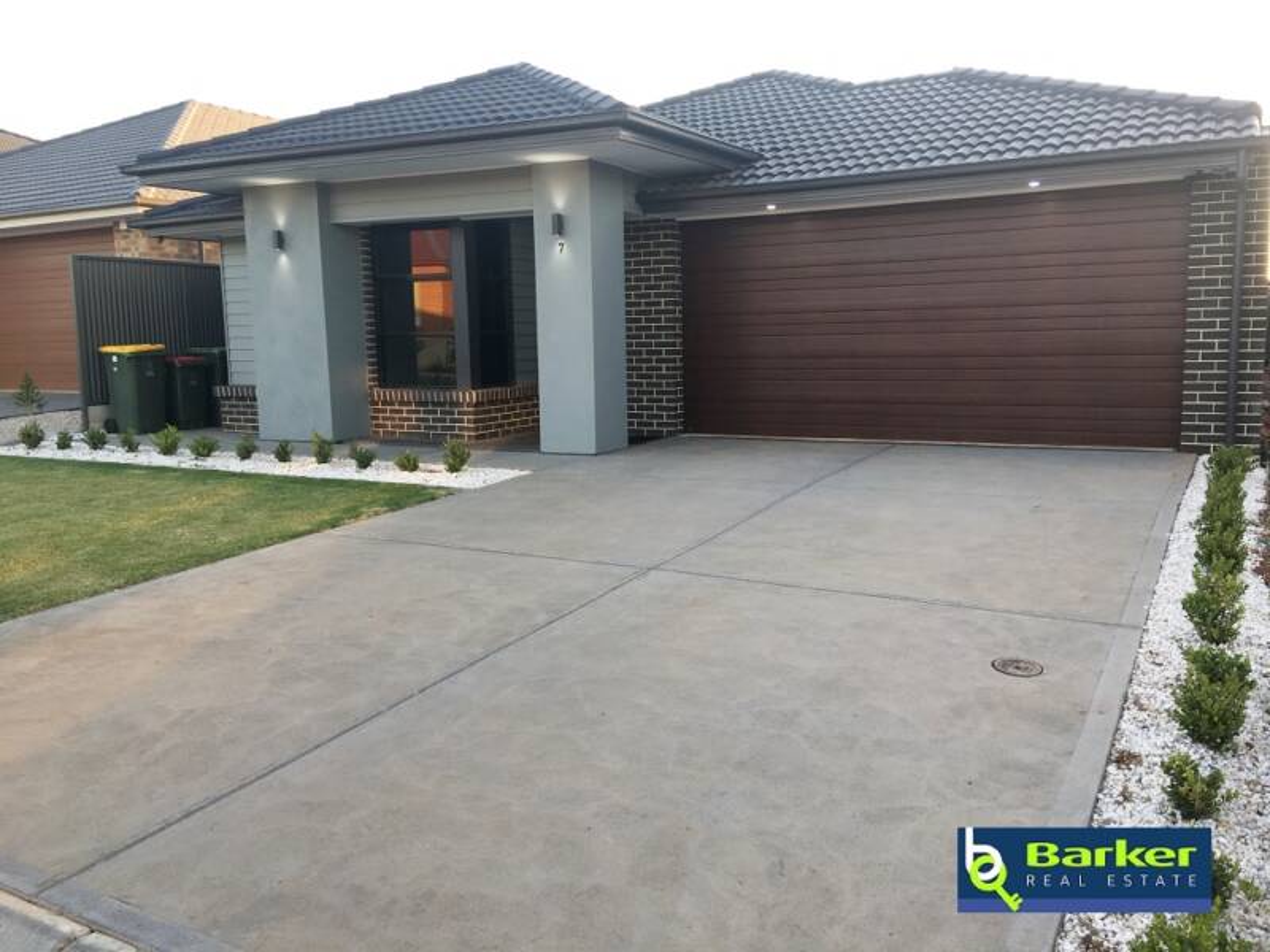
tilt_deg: -6.6
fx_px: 1064
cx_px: 635
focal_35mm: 29
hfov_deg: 61.7
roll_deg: +0.7
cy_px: 476
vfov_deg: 48.2
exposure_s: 1/100
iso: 25
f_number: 2.2
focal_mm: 4.15
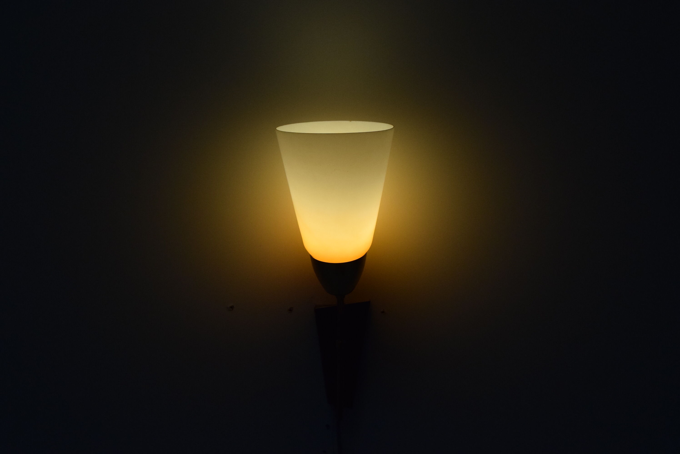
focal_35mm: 42
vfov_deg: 31.9
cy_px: 227
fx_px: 794
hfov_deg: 46.4
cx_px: 340
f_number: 10
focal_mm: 28
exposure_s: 1/400
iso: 1600
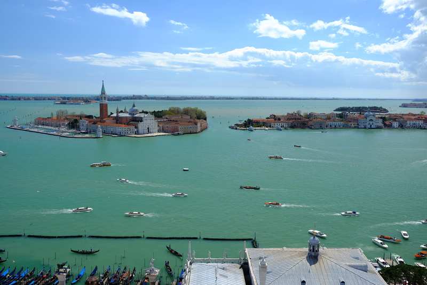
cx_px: 214
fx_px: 415
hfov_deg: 54.4
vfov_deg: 37.8
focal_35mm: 35
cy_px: 142
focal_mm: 23
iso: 200
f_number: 8
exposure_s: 1/140
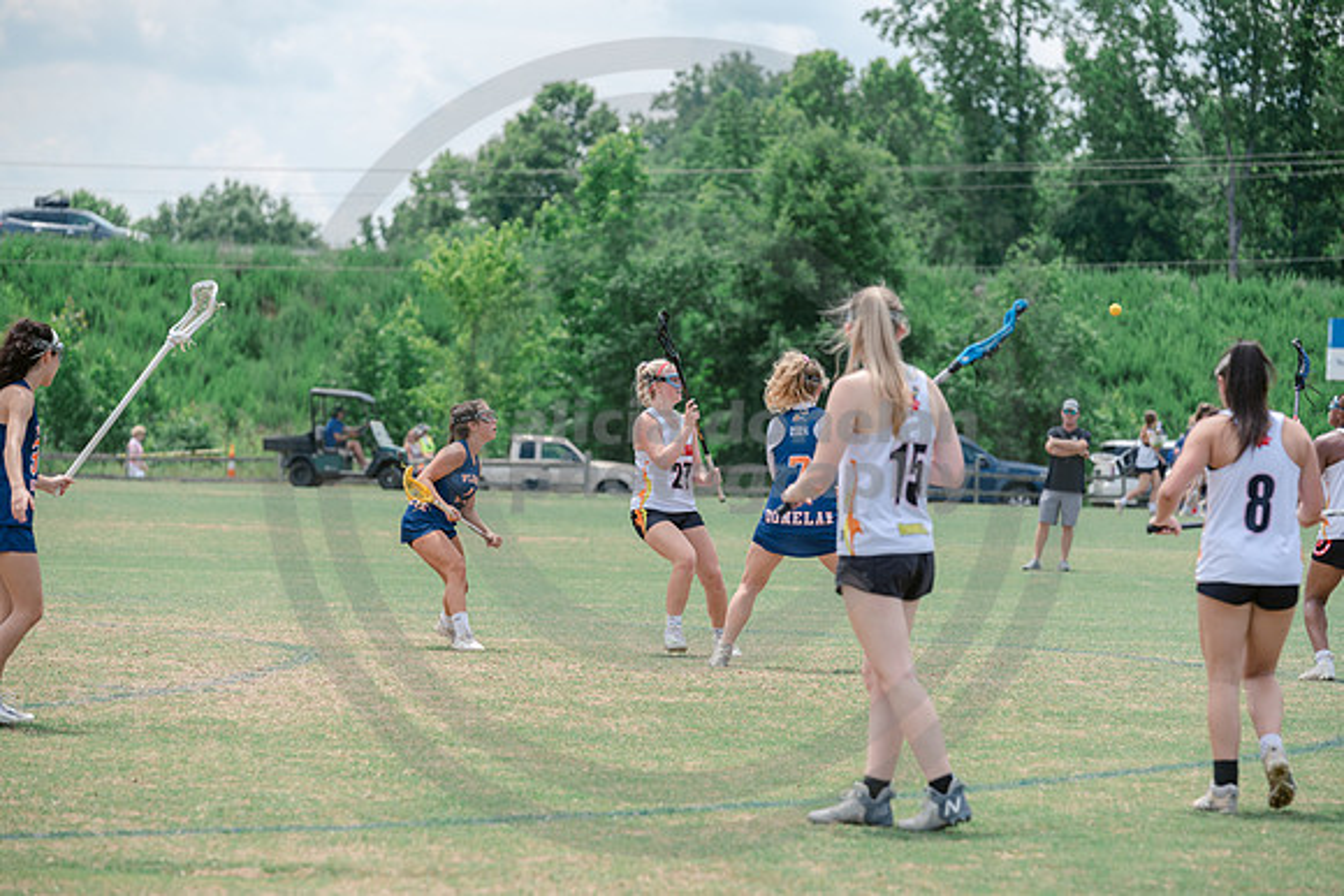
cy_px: 448
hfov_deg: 12.4
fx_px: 6161
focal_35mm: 165
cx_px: 672
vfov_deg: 8.3
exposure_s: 1/1600
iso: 250
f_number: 5
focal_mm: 165
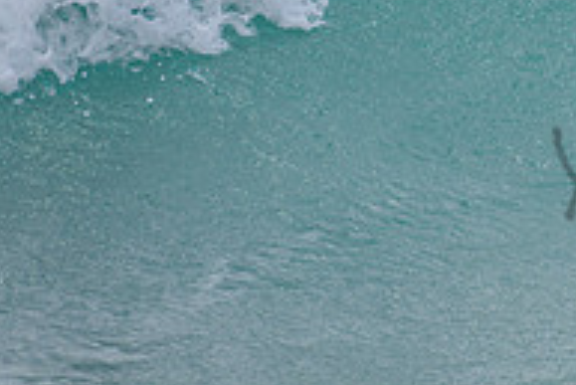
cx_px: 837
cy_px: 19
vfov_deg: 0.7
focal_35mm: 1842
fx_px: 29493
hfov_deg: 1.1
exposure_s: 1/1600
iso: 180
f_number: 5.6
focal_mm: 500
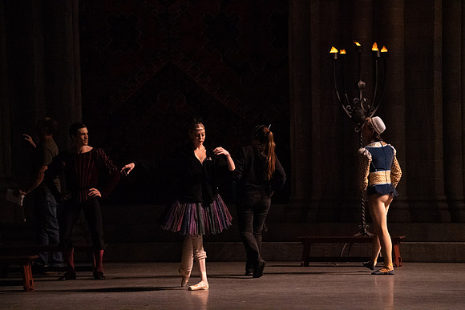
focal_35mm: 200
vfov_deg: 6.9
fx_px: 2584
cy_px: 155
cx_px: 232
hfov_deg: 10.3
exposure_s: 1/320
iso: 25600
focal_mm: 200
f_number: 6.3
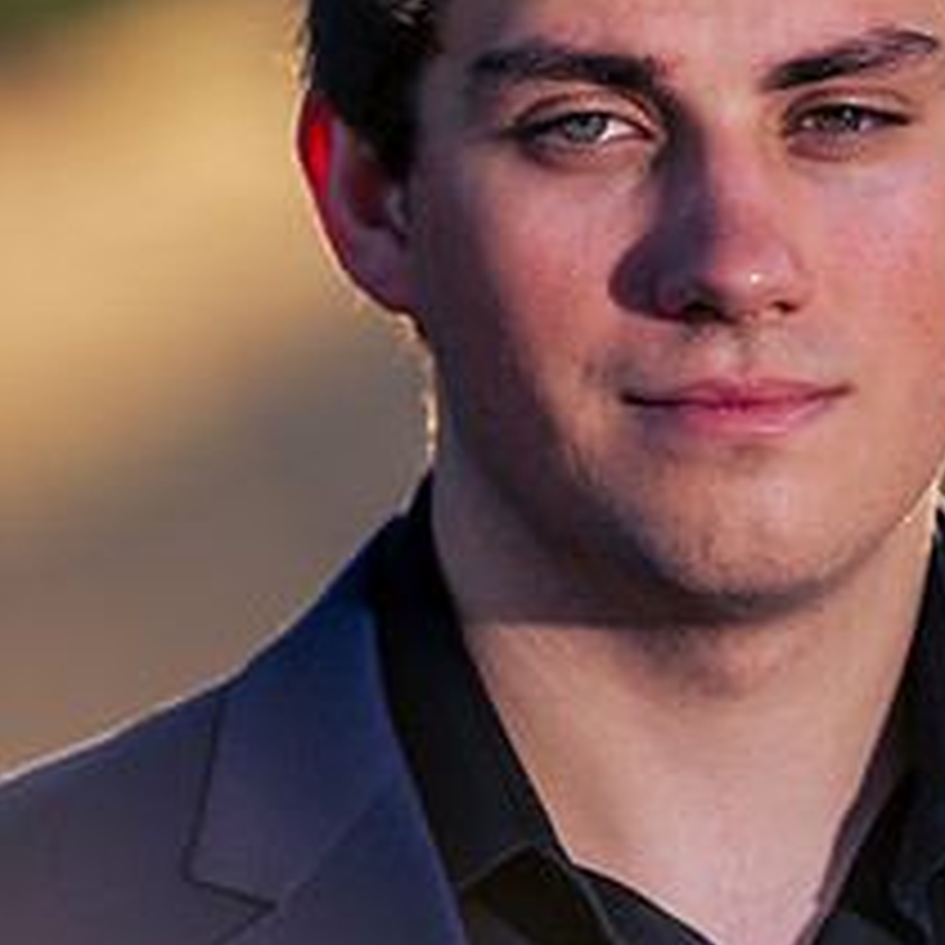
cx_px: 670
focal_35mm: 364
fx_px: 11242
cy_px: 346
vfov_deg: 4.8
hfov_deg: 4.8
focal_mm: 200
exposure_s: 1/250
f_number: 4
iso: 31
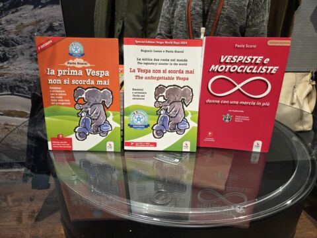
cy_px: 119
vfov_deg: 58.9
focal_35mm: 23
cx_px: 158
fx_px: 211
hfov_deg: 73.9
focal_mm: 5.4
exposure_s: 1/100
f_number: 1.8
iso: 200
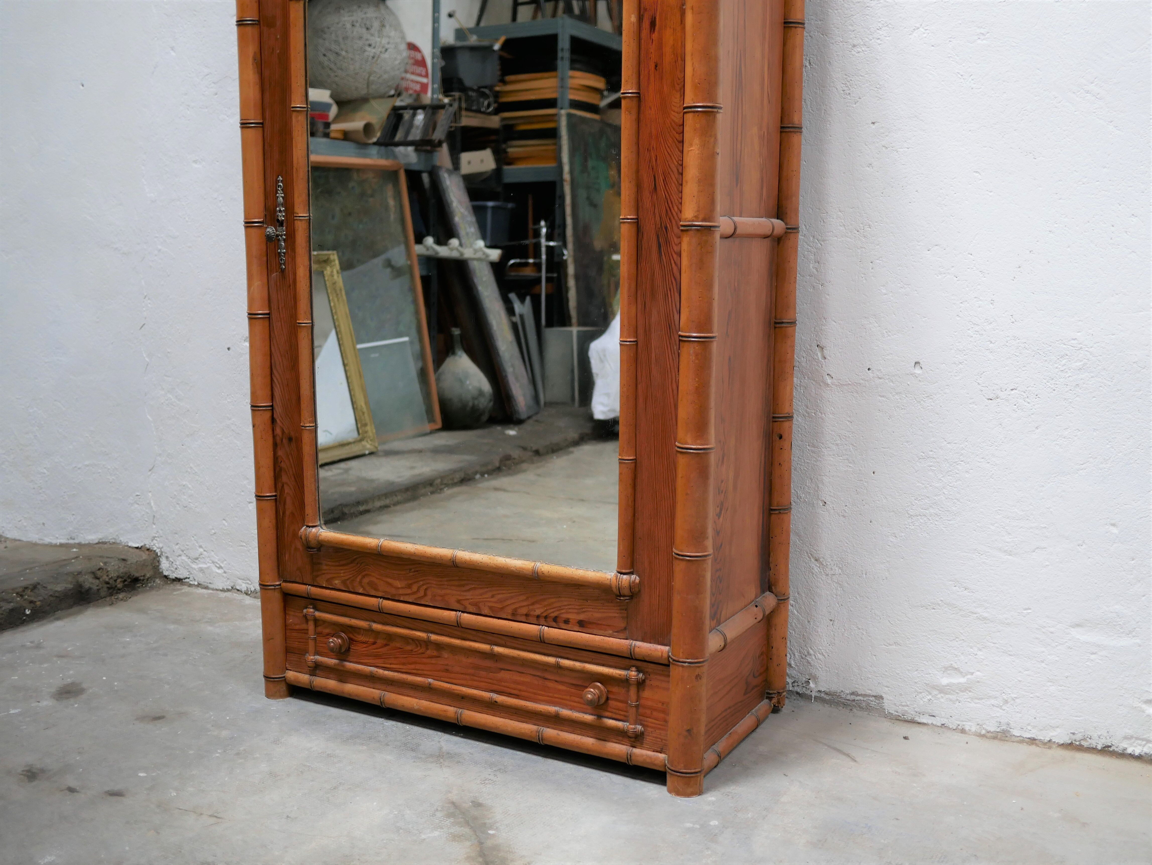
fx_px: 1332
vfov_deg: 36.0
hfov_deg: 46.8
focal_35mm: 40
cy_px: 432
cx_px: 576
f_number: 1.7
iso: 400
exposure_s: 1/60
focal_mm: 20
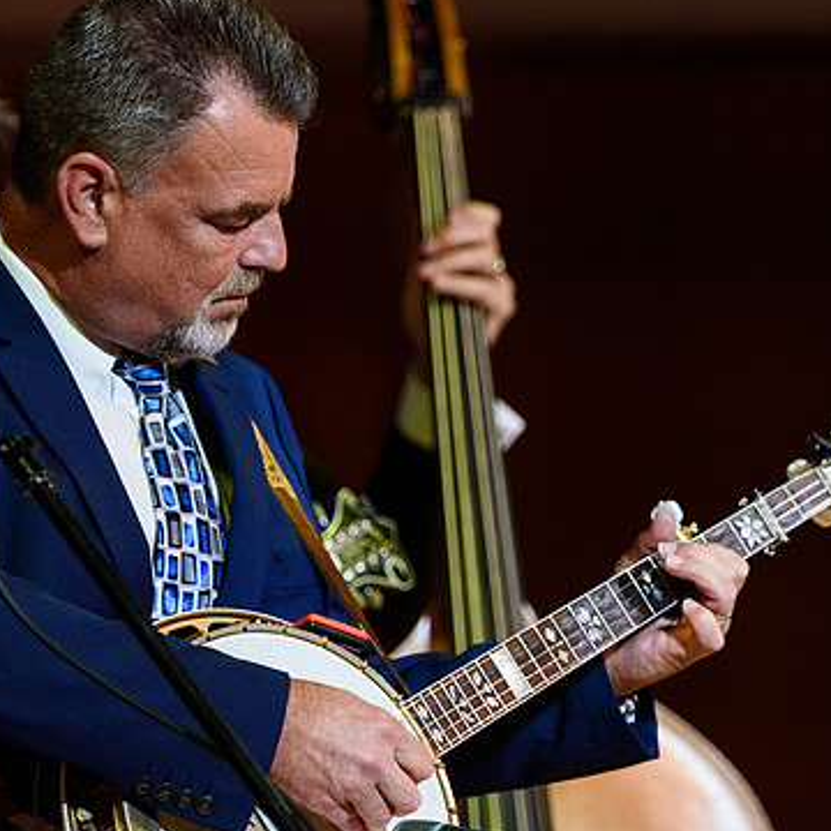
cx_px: 459
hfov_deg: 3.6
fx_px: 13390
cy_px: 396
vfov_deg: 3.6
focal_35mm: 493
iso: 2500
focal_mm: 360
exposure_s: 1/500
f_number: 5.6
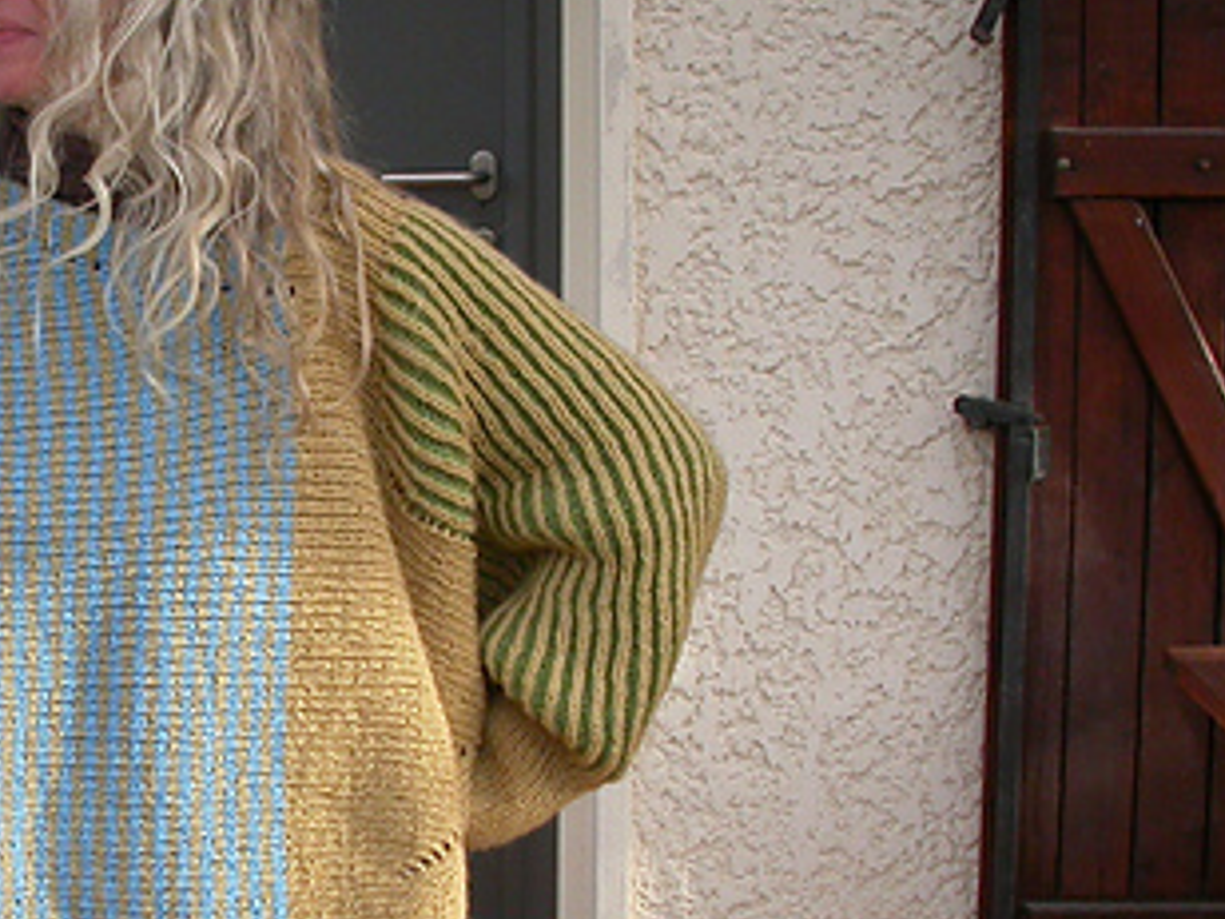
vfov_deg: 18.7
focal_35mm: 79
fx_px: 2796
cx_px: 259
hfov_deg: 24.4
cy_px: 513
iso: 100
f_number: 5.3
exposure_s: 1/164
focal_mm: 7.85
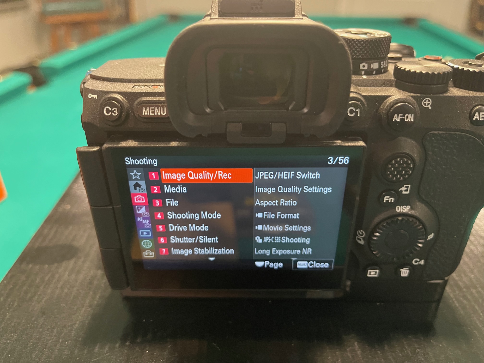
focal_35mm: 26
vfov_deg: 53.1
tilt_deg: -29.5
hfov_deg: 67.3
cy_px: 182
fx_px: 364
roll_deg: +0.1
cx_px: 242
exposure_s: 1/40
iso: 640
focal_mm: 5.1
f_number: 1.6
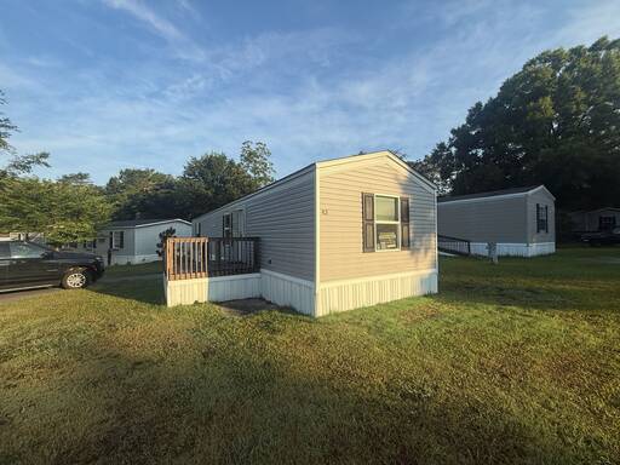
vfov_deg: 85.7
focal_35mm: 14
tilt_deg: +2.5
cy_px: 232
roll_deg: +0.0
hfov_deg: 102.1
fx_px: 251
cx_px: 310
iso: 50
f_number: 2.2
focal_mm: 2.22
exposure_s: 1/1534
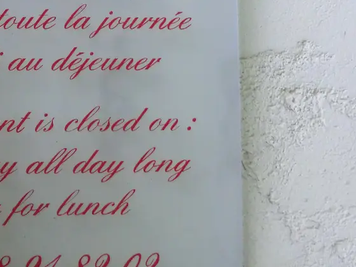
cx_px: 10
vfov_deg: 18.8
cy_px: 84
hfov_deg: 24.1
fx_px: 802
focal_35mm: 78
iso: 400
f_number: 3.6
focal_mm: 6.1
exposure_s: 1/60
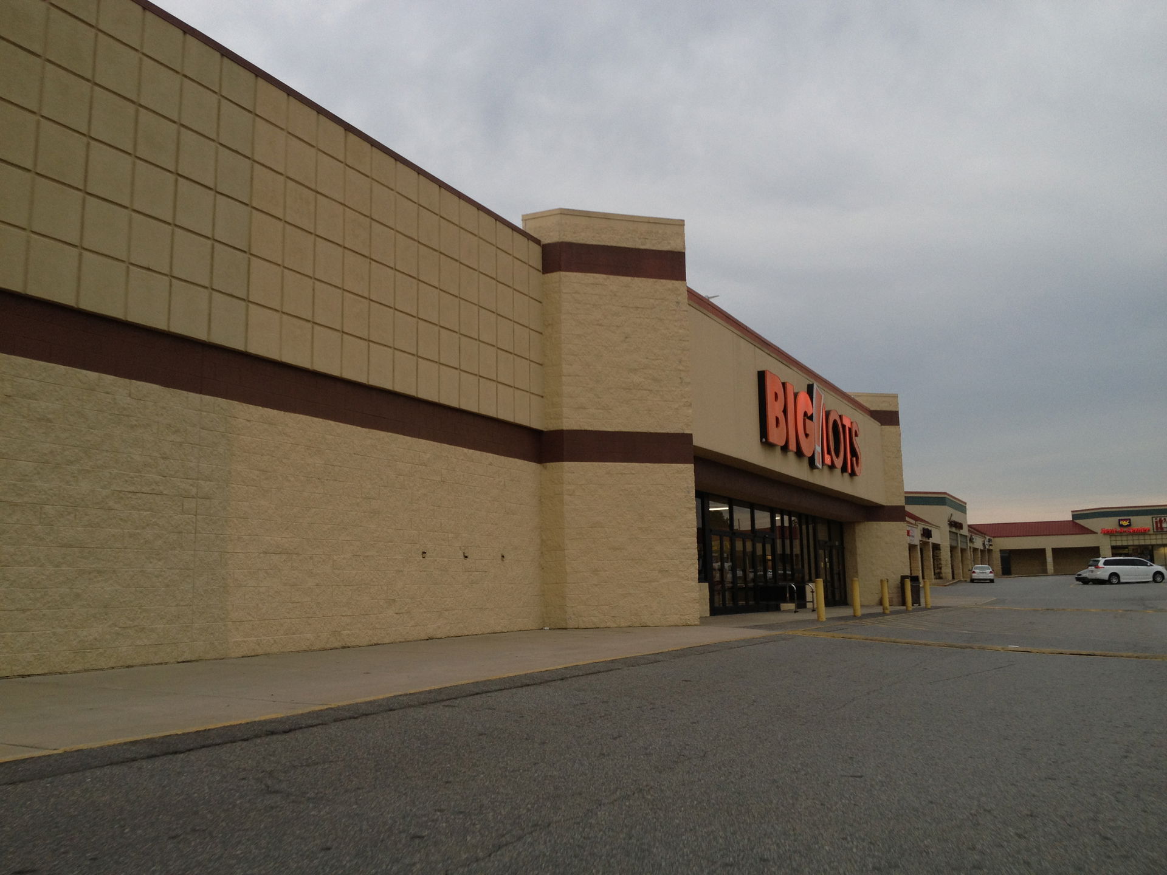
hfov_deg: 52.6
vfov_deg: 40.7
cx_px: 584
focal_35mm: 35
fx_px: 1180
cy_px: 438
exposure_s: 1/135
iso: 64
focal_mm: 4.28
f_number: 2.4
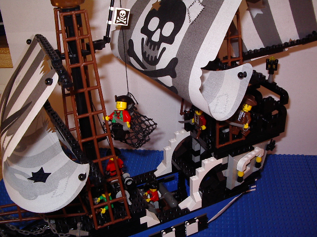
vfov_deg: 37.7
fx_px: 348
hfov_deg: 49.0
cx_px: 158
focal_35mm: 38
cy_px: 118
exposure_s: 1/60
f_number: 4.8
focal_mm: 5.8
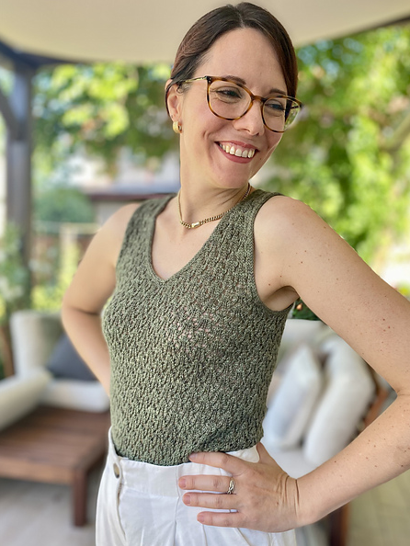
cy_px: 279
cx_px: 218
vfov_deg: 63.4
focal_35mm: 28
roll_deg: -1.7
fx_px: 442
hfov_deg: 49.7
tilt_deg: -3.4
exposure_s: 1/121
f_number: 1.8
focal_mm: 4.25
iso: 40
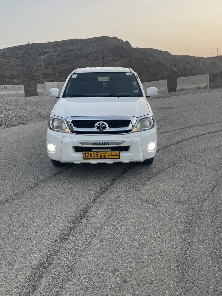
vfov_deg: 58.3
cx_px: 112
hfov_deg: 45.4
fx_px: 265
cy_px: 145
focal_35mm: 31
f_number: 1.6
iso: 32
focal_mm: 5.1
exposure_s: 1/122
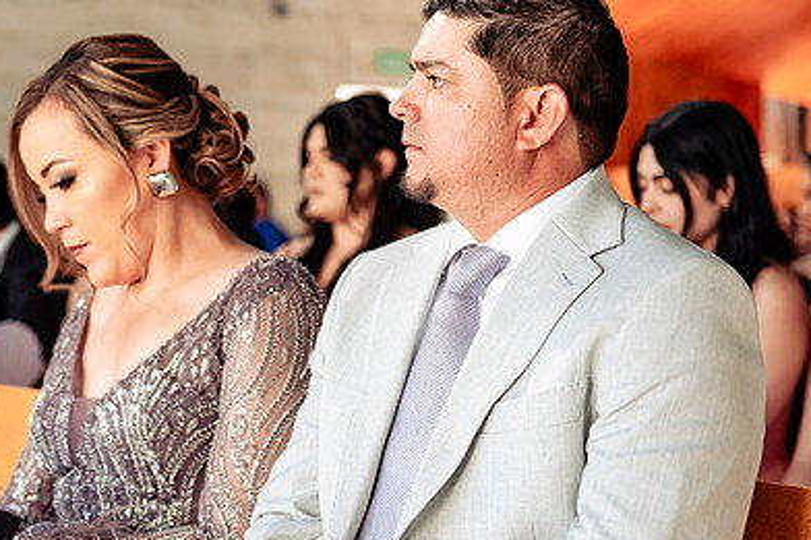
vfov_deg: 16.2
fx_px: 1891
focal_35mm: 84
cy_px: 218
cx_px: 226
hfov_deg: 24.0
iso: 800
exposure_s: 1/400
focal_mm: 55
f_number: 3.2
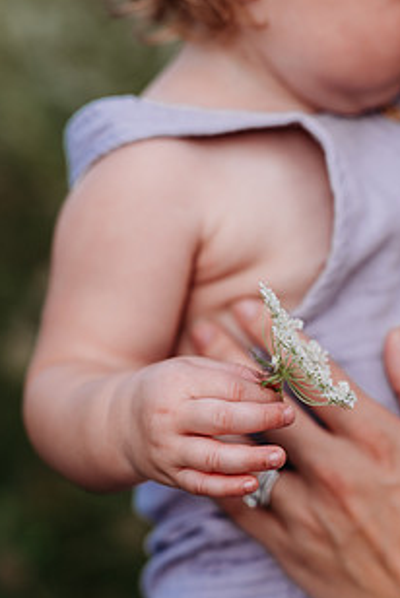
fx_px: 2062
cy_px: 276
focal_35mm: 124
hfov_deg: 11.1
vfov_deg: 16.5
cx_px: 283
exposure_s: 1/1250
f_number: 3.5
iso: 250
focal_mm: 85
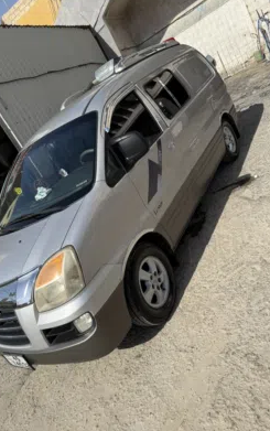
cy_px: 214
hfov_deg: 47.6
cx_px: 125
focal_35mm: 26
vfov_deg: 70.4
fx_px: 306
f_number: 1.78
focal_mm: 6.76
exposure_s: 1/4975
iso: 80
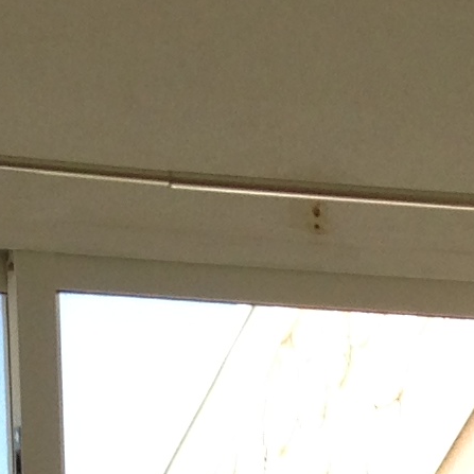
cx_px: 715
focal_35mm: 213
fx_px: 3300
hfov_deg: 8.0
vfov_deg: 7.6
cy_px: 1175
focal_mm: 4.12
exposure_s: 1/553
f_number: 2.4
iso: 50
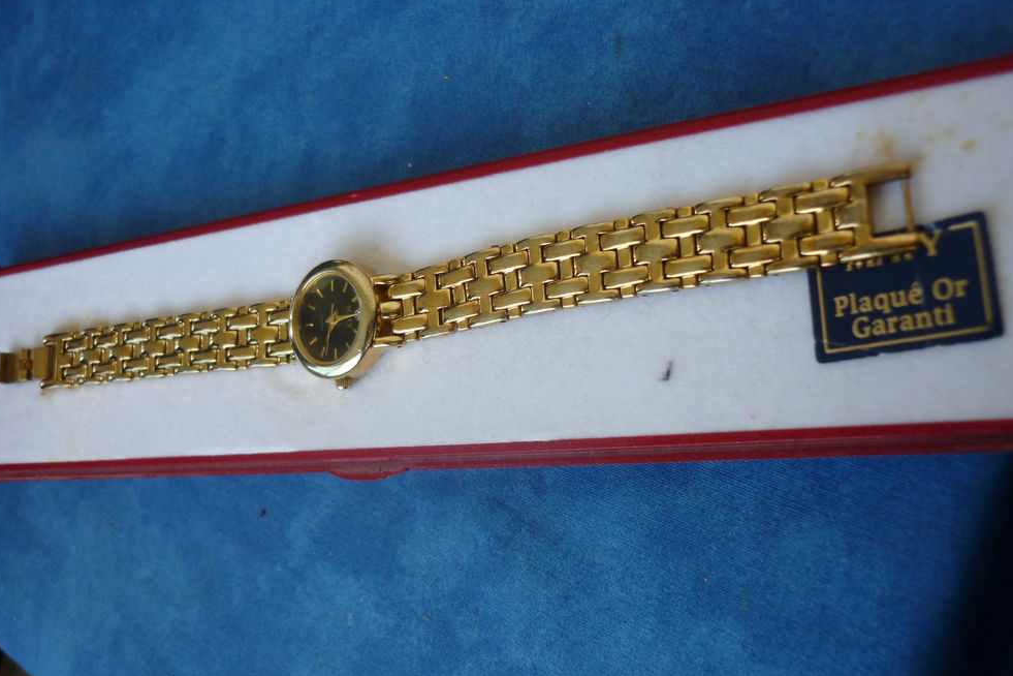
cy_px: 363
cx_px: 509
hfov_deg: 54.4
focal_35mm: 35
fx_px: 985
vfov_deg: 37.8
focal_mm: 5.5
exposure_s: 1/125
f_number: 2.8
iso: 80
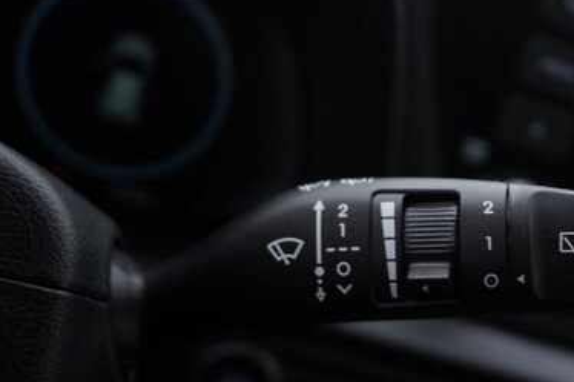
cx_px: 361
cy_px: 249
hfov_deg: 37.3
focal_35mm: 53
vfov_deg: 25.4
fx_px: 845
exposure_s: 1/50
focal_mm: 24
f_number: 3.2
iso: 125
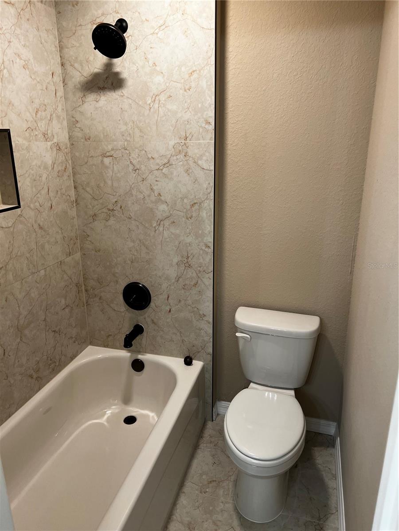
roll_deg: +0.3
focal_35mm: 26
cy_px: 266
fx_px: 400
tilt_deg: -16.3
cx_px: 200
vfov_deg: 67.3
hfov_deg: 53.1
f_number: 1.5
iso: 64
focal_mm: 5.7
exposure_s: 1/60
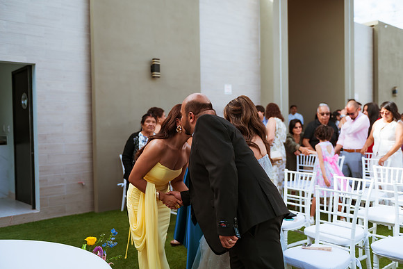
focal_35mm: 35
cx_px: 202
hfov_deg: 54.4
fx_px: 392
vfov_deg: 37.9
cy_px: 134
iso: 100
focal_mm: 35
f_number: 2.8
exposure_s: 1/800
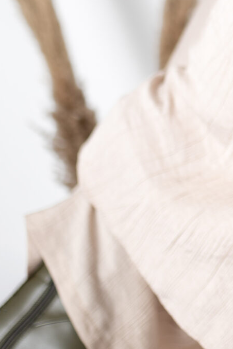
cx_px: 390
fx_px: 1281
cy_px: 50
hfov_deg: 9.9
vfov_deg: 15.4
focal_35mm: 132
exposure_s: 1/200
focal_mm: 35
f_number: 1.4
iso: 100
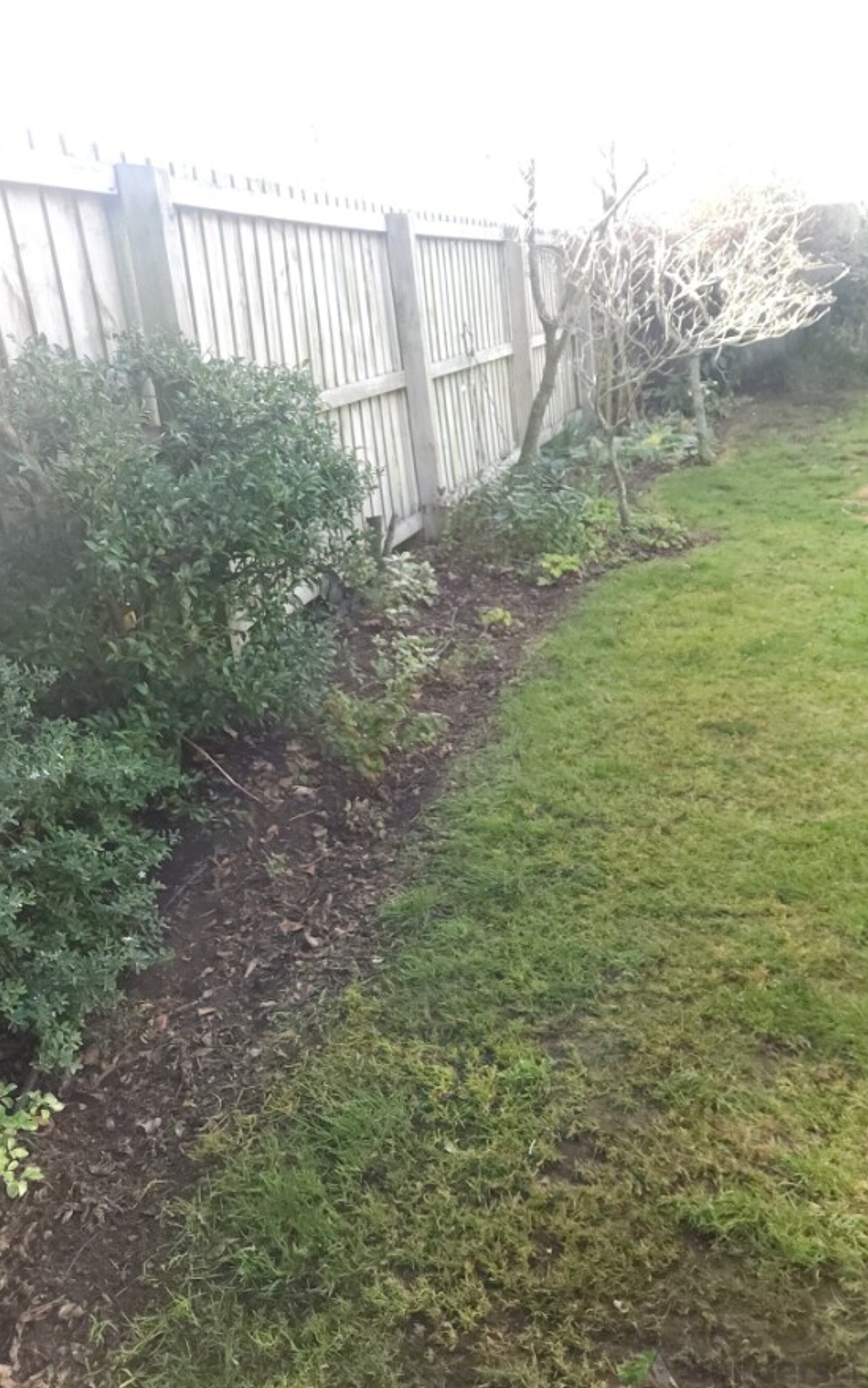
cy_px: 707
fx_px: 946
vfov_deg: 72.5
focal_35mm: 25
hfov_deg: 49.3
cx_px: 425
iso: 640
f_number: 1.8
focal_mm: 5.4
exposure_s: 1/2000
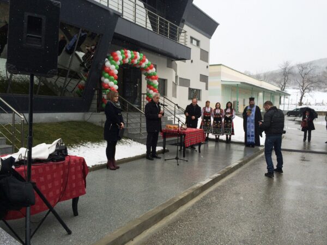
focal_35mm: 29
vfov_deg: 48.2
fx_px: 274
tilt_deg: -3.5
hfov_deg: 61.7
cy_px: 122
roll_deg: -0.4
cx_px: 164
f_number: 2.2
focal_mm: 4.15
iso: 32
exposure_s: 1/933
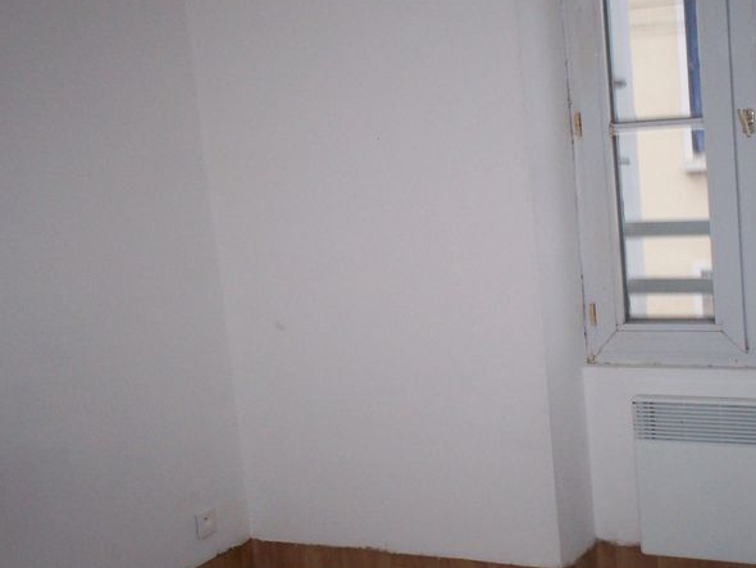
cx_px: 507
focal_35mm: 61
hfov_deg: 31.4
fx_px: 1333
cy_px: 282
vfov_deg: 24.0
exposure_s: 1/60
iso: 140
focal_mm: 6
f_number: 4.5
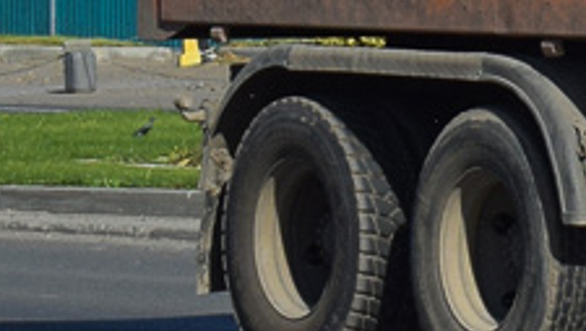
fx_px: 7166
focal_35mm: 461
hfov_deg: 4.6
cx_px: 1091
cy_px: -313
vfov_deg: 2.6
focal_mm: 55
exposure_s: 1/1250
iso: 200
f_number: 7.1
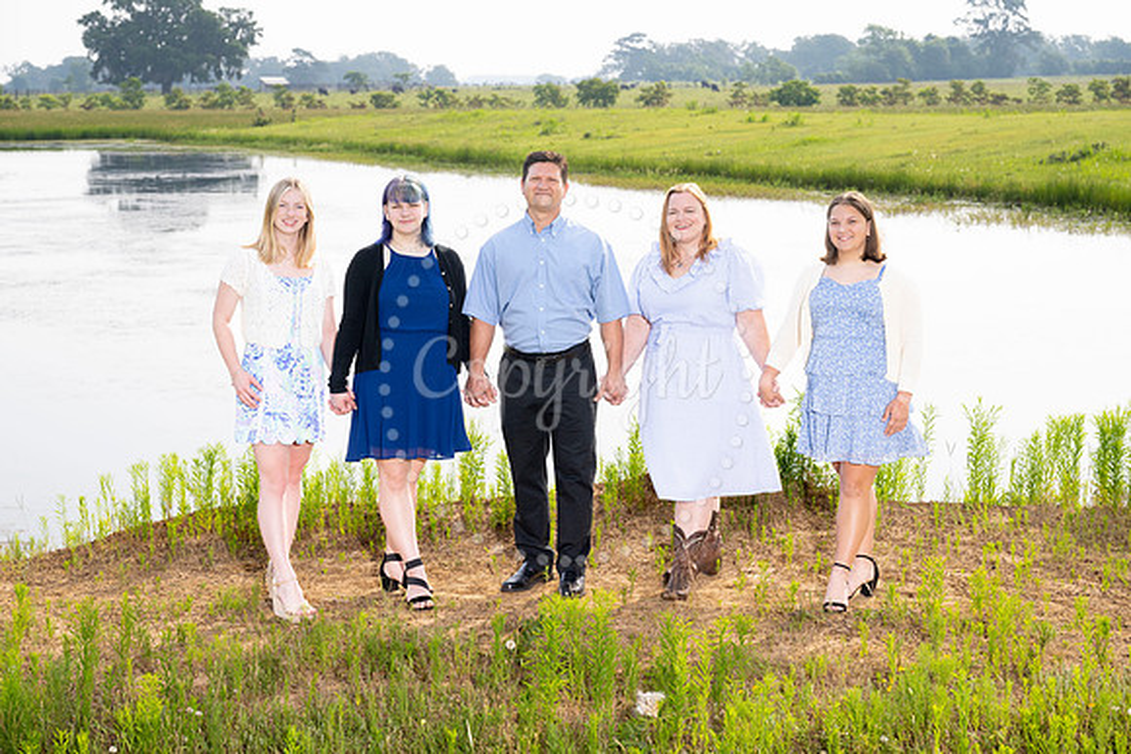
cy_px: 377
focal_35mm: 81
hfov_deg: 25.1
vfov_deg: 16.9
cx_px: 566
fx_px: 2545
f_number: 7.1
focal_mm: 81
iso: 320
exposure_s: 1/200
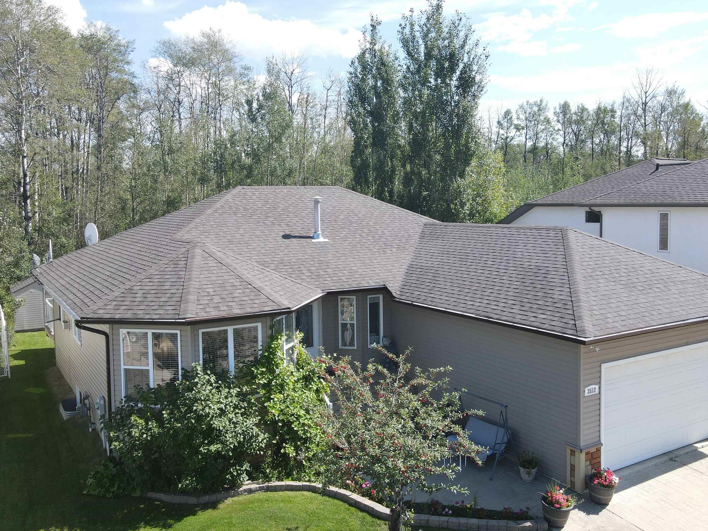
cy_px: 253
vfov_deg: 46.8
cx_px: 376
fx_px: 614
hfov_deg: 59.9
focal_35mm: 30
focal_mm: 4.5
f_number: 2.8
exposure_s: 1/320
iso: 110
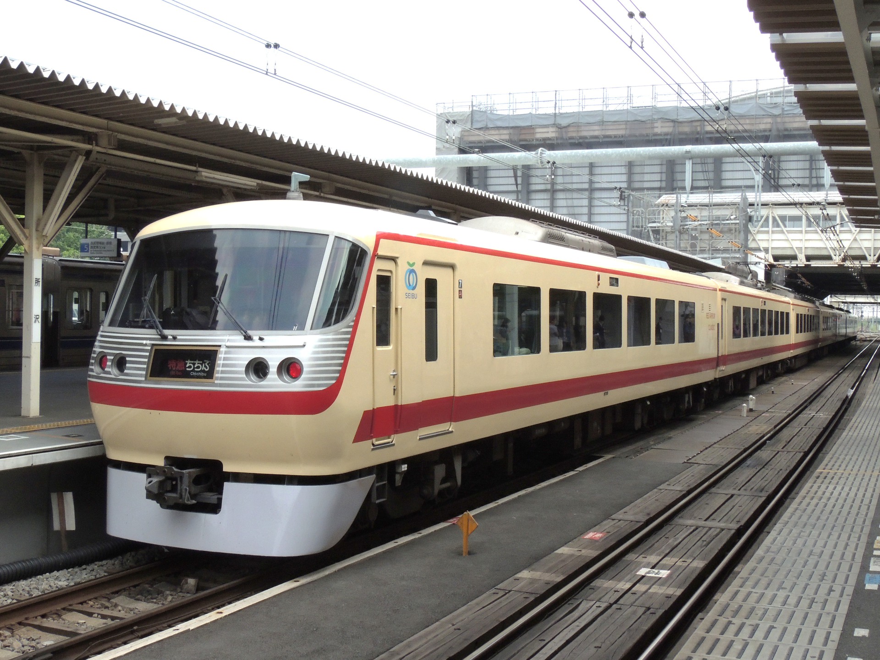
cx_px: 440
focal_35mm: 43
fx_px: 1093
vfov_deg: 33.6
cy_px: 330
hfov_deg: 43.9
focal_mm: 7.6
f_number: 6.8
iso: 400
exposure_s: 1/500
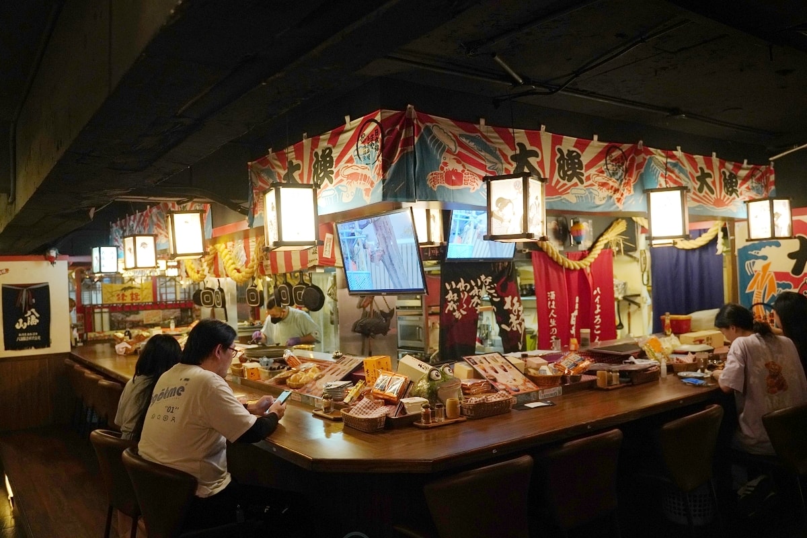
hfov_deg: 63.7
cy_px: 269
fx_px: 650
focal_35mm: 29
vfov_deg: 45.0
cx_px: 404
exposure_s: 1/60
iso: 3200
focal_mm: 29
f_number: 4
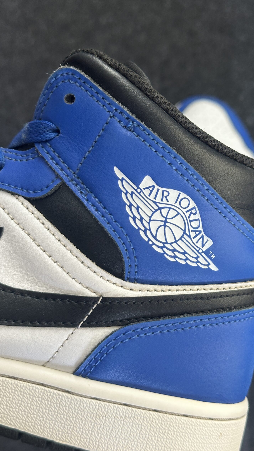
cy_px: 227
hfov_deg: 22.6
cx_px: 162
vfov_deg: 39.2
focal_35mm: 53
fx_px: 635
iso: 160
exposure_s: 1/50
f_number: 1.78
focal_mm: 6.86
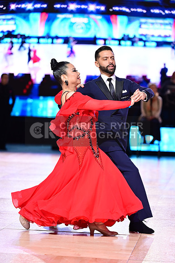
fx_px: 876
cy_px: 132
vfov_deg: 17.1
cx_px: 88
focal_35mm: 120
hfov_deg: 11.4
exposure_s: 1/500
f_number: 2.8
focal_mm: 120
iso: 1600
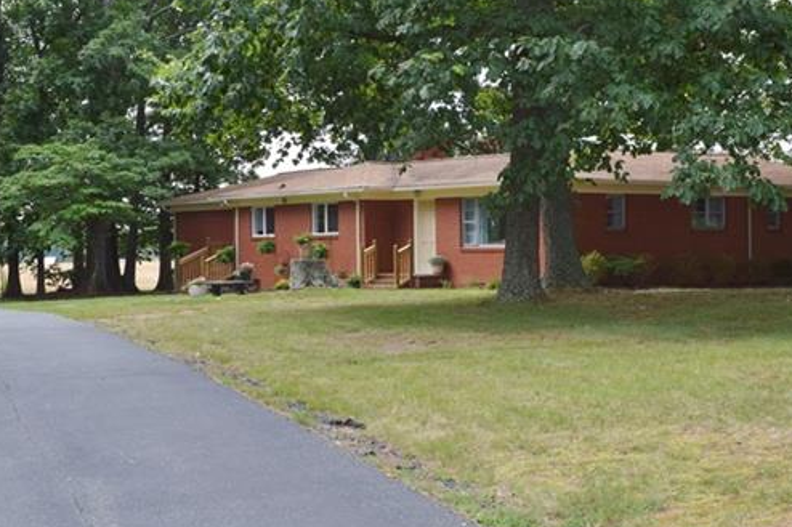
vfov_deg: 24.2
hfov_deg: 35.5
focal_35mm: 56
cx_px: 479
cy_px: 245
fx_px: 1232
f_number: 8
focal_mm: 18
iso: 280
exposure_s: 1/250
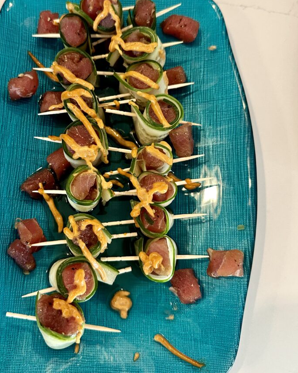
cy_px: 159
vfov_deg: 54.0
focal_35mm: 33
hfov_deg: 44.3
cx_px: 119
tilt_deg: -77.0
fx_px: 364
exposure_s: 1/60
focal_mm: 6.86
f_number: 1.78
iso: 320
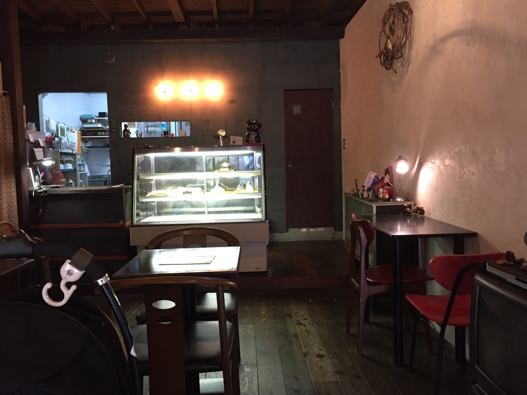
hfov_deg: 61.7
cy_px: 198
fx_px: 442
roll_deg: +0.4
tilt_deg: -3.6
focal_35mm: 29
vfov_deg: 48.2
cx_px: 264
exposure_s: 1/30
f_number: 2.2
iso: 200
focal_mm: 4.15
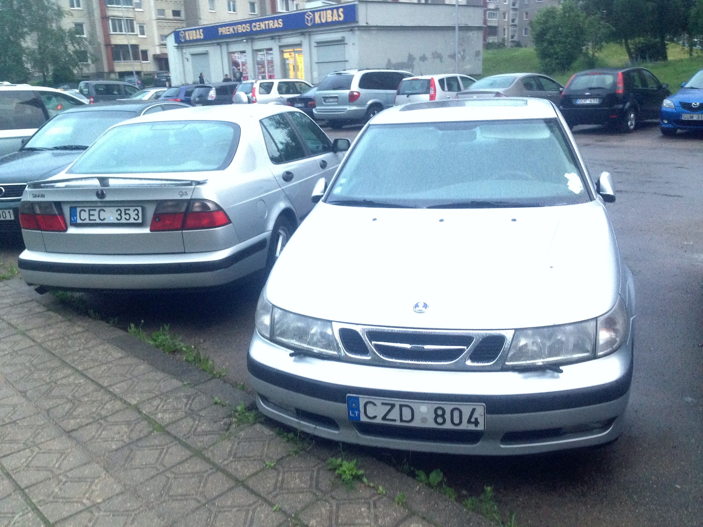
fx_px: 670
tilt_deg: -14.9
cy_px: 264
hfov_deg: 55.4
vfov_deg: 42.9
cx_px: 352
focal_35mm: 33
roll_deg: +2.7
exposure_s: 1/20
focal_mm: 4.12
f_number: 2.4
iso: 320
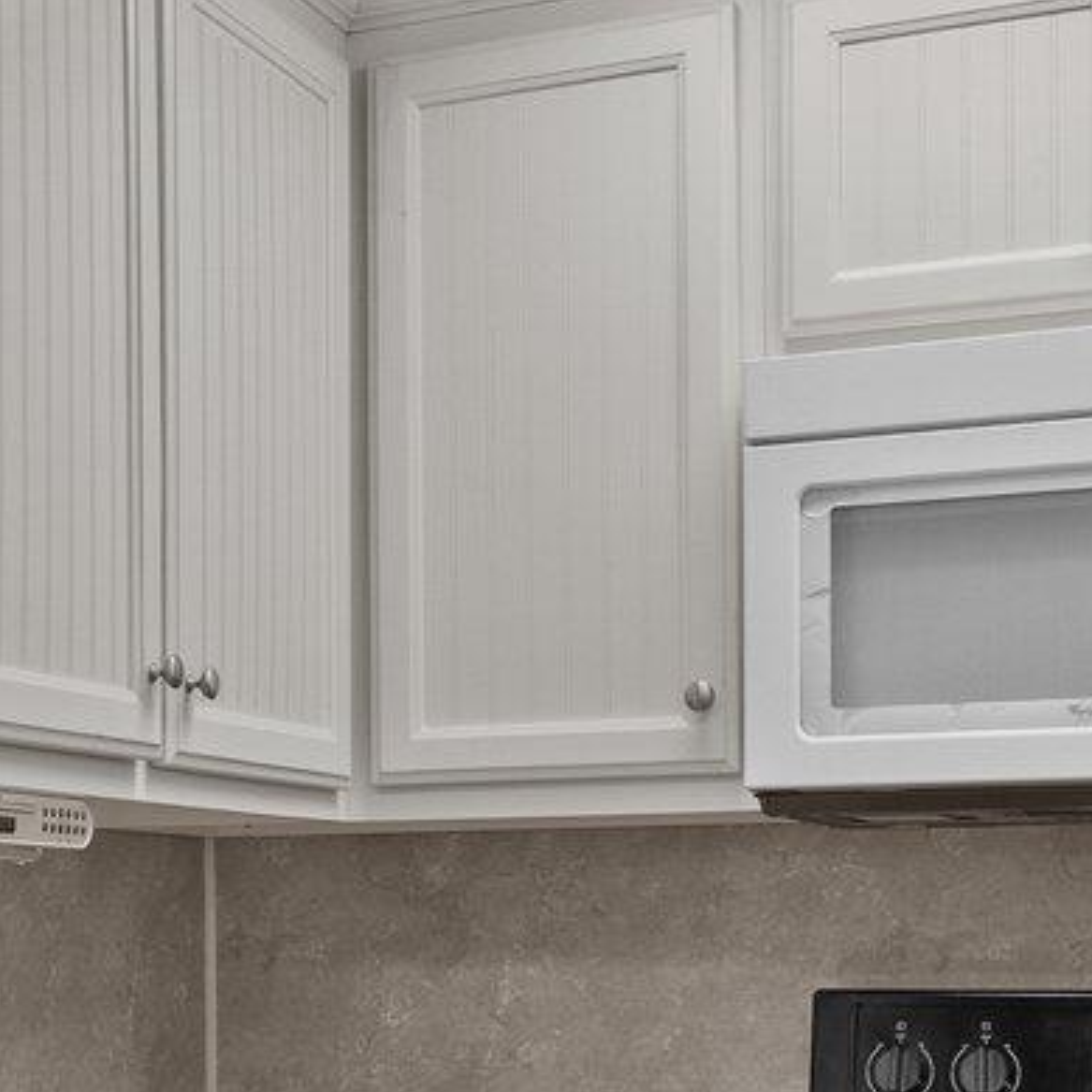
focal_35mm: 76
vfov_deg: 22.1
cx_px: 84
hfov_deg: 22.2
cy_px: 1012
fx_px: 2712
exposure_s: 1/30
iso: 1250
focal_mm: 17
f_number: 4.5
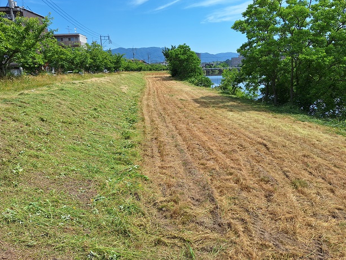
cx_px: 176
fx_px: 240
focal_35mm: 24
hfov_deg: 71.6
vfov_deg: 56.8
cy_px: 128
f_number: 1.8
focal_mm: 5.54
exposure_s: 1/2695
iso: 40
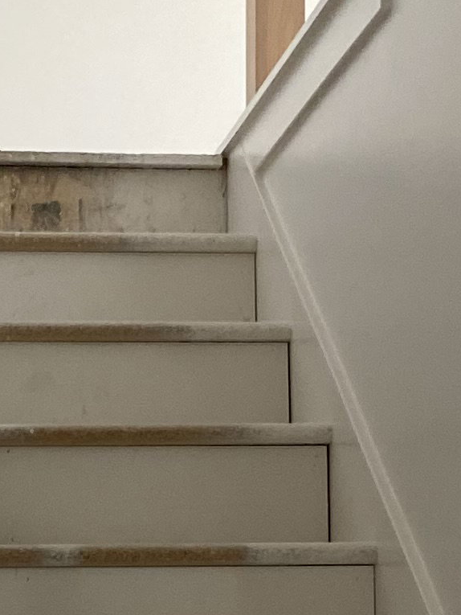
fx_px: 2432
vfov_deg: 14.2
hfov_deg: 10.8
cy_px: 628
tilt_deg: +3.8
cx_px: 102
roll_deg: +1.2
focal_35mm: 137
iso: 125
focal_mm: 4.25
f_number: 1.8
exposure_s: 1/119
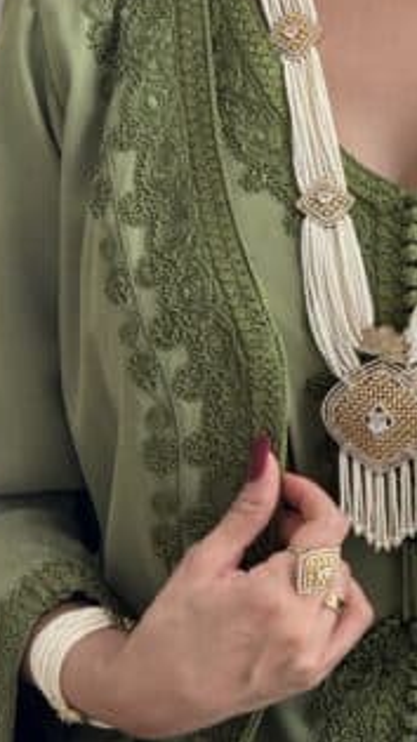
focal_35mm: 221
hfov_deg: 5.5
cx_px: 401
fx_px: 4348
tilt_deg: -14.0
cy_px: 300
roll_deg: -0.5
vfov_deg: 9.8
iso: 100
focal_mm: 15.66
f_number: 2.8
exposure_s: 1/99
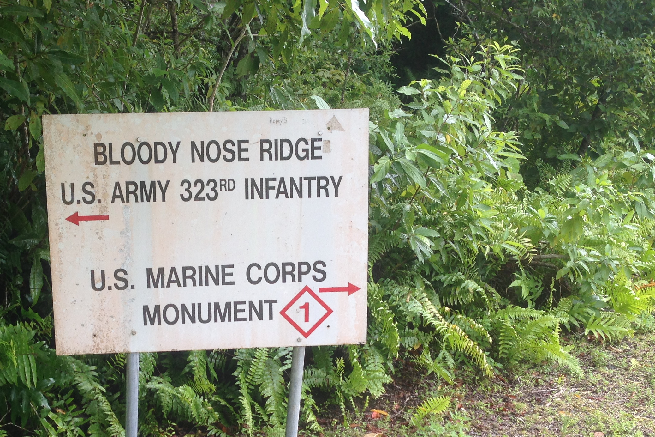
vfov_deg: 24.8
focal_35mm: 54
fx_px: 982
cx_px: 217
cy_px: 323
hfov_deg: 36.5
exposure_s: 1/284
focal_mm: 4.12
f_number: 2.4
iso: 50
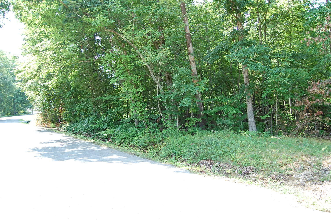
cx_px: 166
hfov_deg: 67.4
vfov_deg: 47.8
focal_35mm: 27
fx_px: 248
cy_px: 110
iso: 200
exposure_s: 1/100
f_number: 5
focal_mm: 18
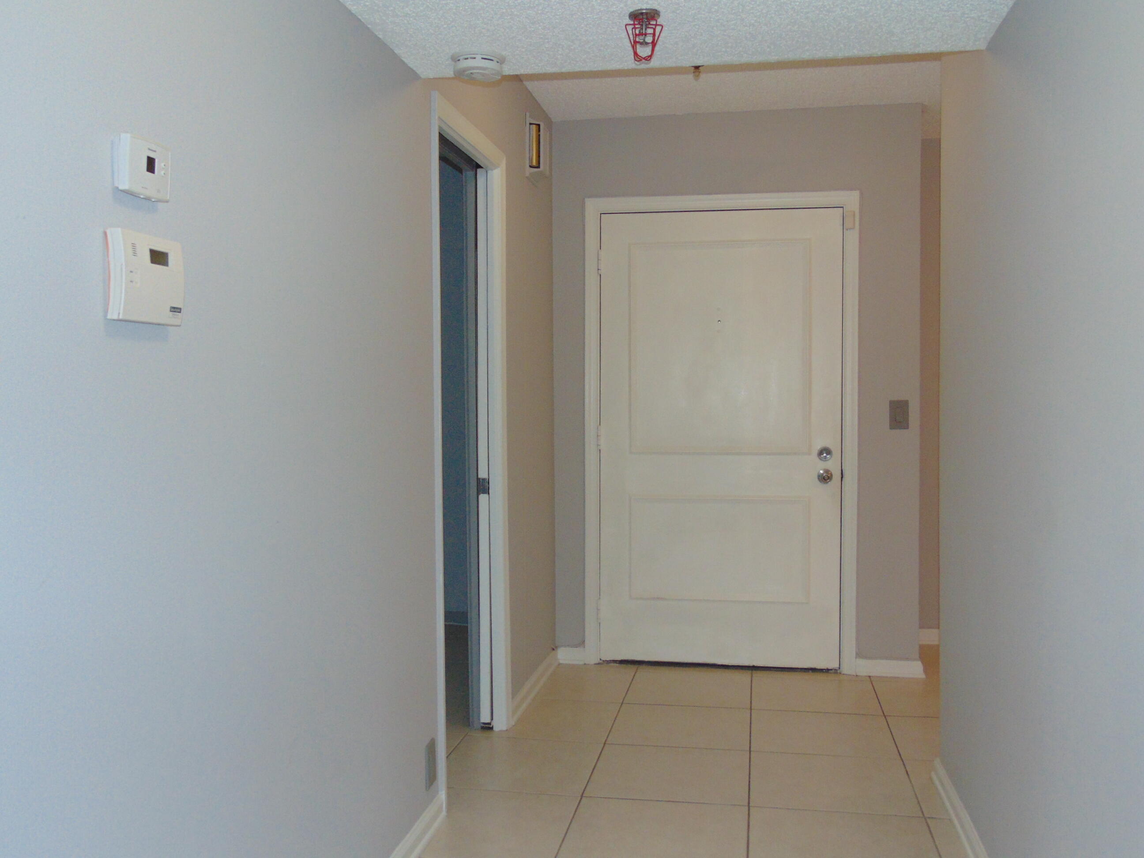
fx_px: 1091
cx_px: 572
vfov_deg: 42.9
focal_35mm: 33
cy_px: 429
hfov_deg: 55.4
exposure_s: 1/50
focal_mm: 5.8
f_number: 3.2
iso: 200
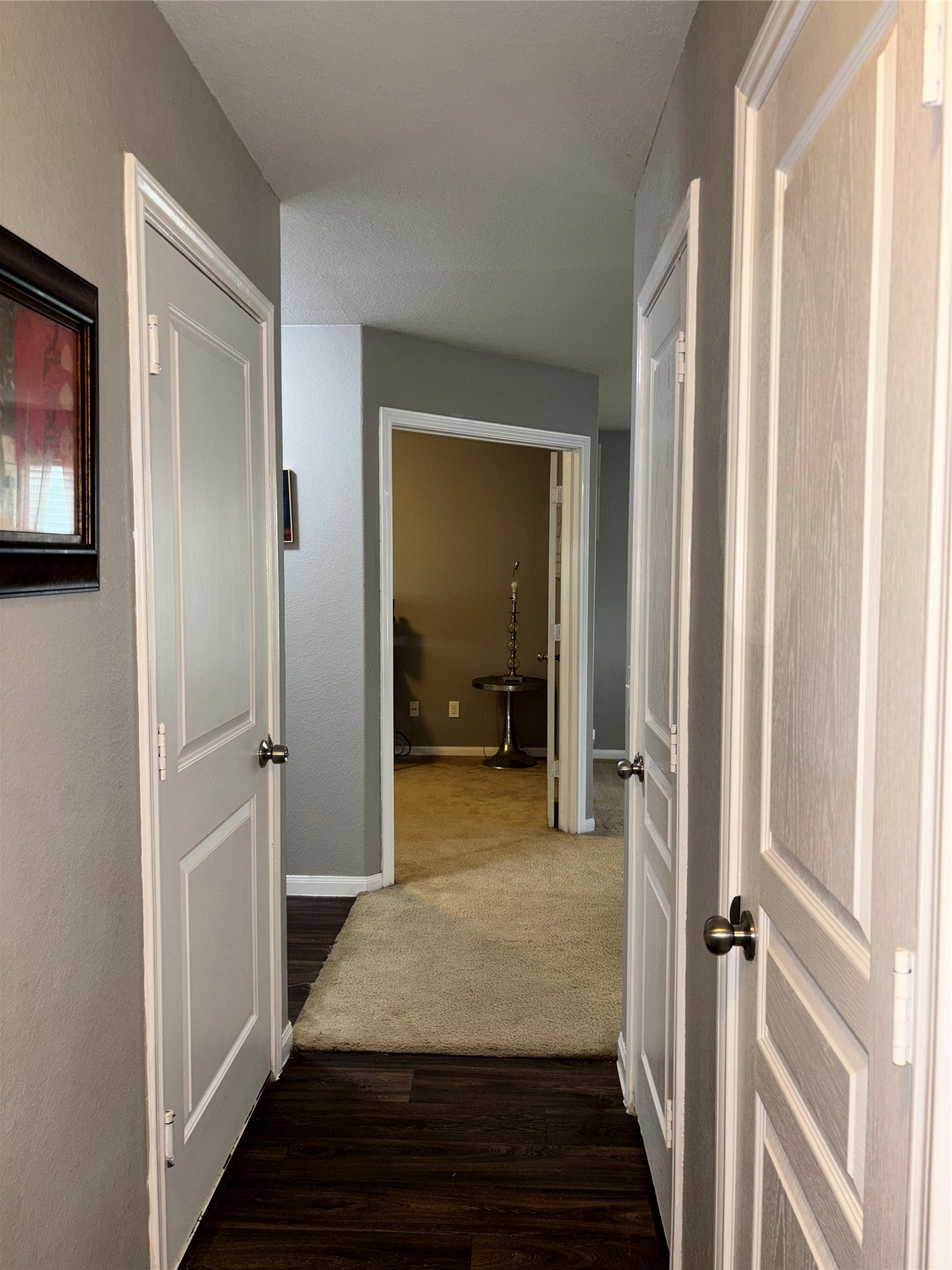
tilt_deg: -4.2
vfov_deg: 67.3
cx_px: 476
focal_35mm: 26
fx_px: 953
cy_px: 635
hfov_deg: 53.1
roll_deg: -1.1
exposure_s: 1/15
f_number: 1.6
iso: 40
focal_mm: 5.96
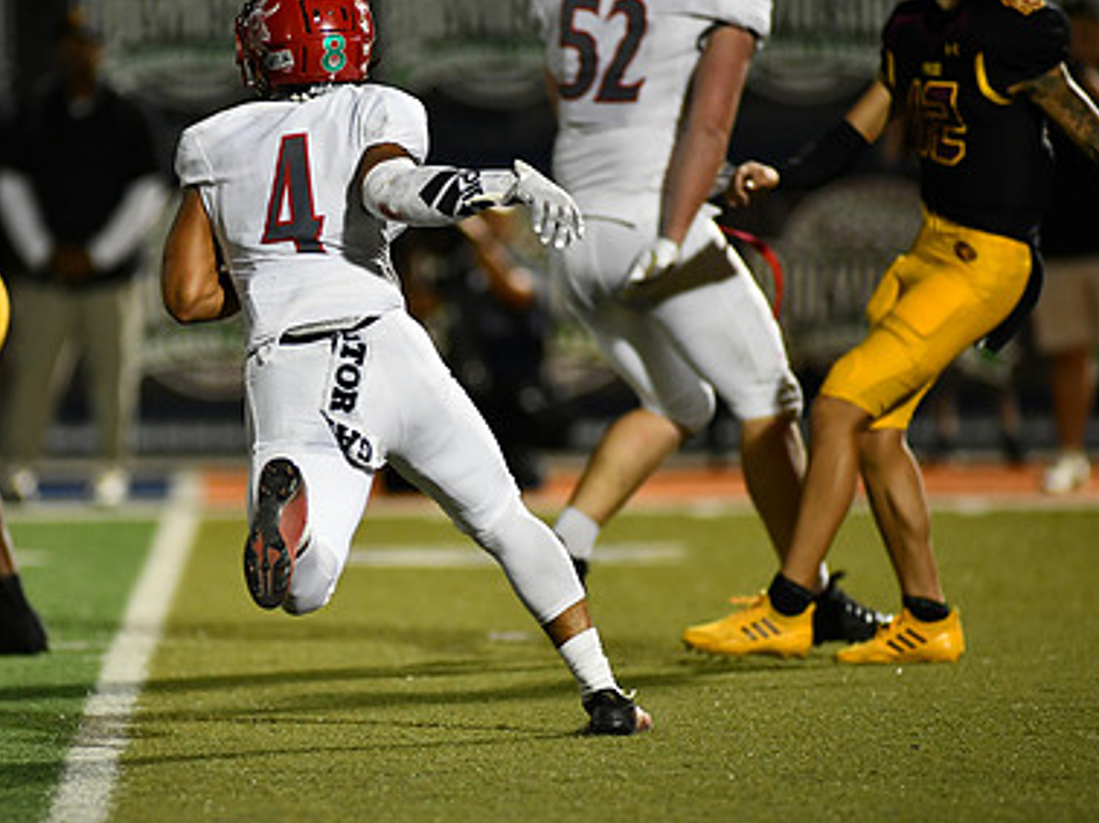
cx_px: 352
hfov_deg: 4.5
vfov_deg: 3.4
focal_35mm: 443
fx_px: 14056
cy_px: 435
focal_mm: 300
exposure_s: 1/1000
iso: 2200
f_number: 2.8
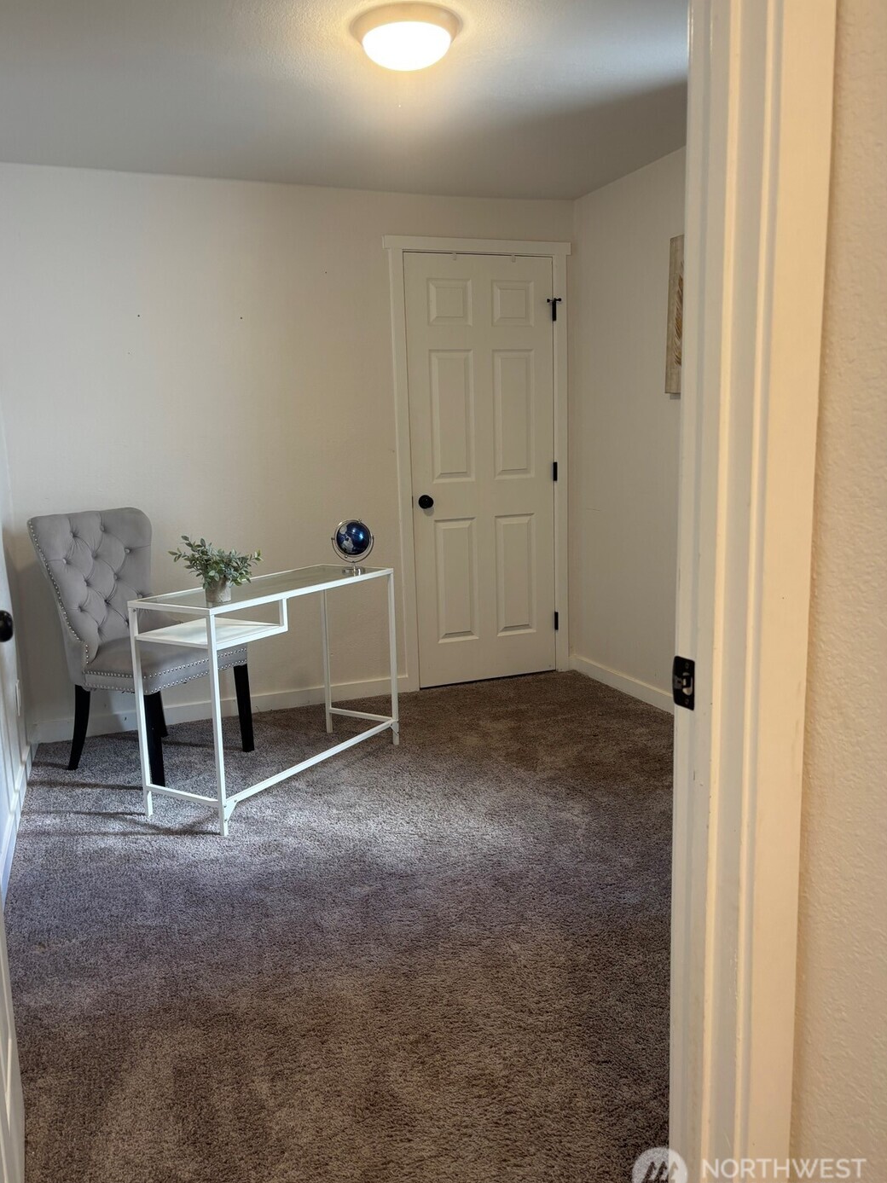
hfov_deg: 51.3
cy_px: 600
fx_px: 923
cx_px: 432
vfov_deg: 65.3
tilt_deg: -10.2
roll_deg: +0.1
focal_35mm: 27
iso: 100
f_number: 1.6
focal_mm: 5.96
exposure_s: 1/60
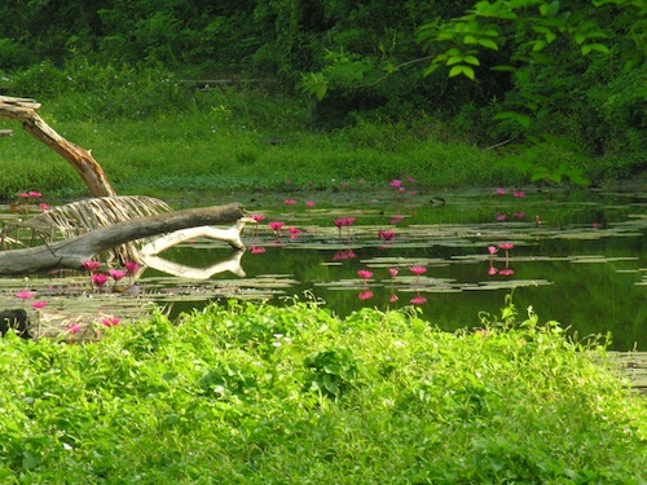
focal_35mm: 350
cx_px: 324
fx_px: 6542
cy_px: 242
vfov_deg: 4.2
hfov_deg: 5.7
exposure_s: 1/125
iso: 400
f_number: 7.4
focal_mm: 89
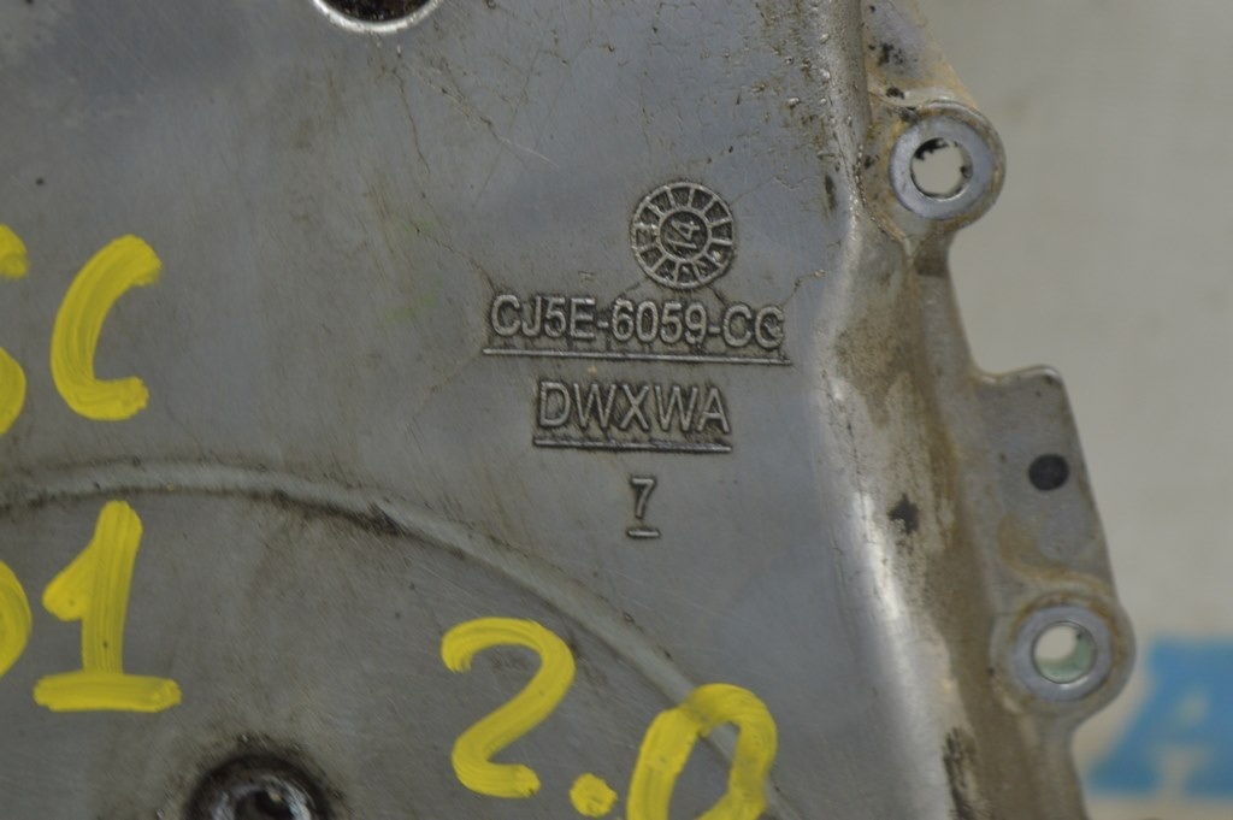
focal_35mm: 82
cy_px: 410
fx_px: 2823
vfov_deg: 16.5
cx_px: 616
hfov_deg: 24.6
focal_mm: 55
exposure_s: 1/20
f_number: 5.6
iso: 400
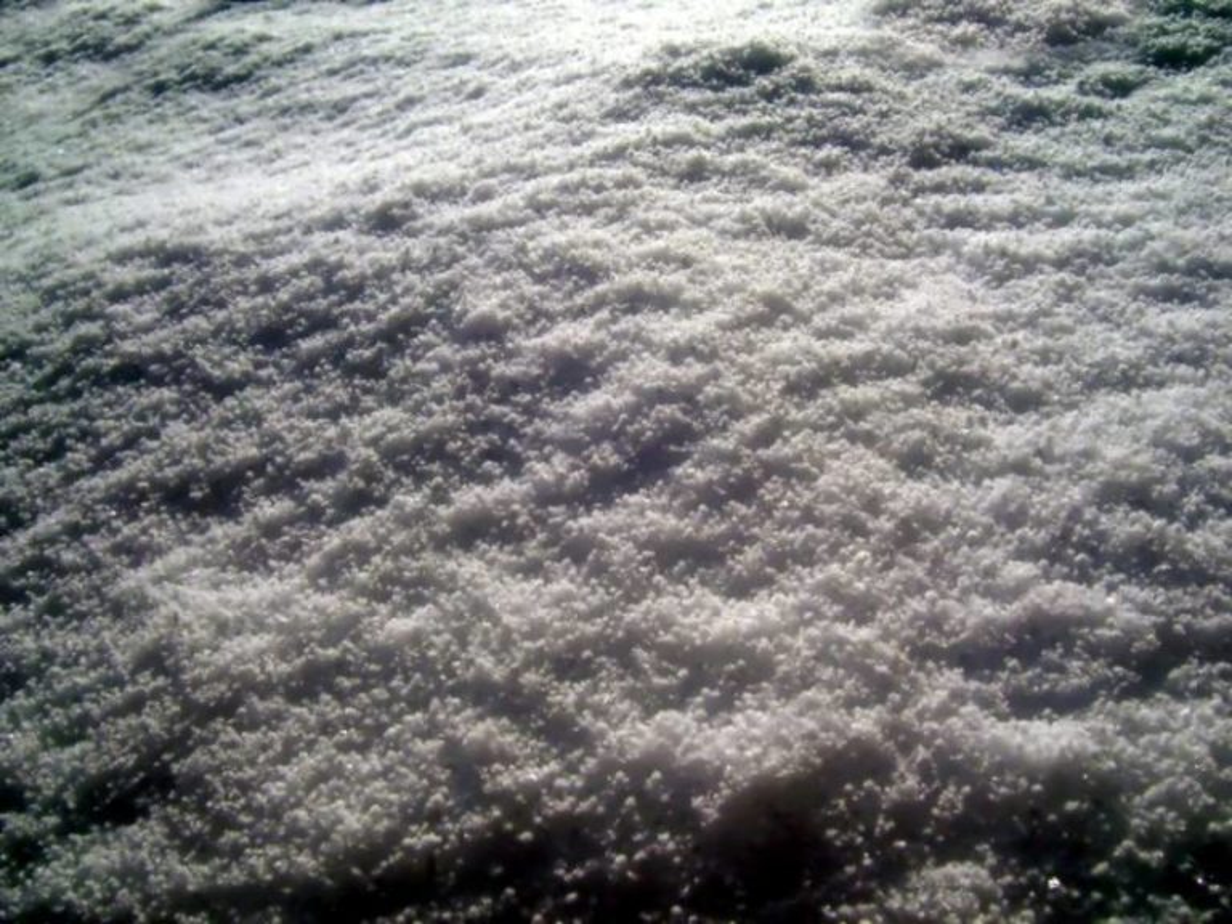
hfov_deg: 50.1
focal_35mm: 37
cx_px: 616
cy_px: 462
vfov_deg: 38.7
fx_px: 1317
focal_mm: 6
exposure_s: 1/1499
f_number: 4.8
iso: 80
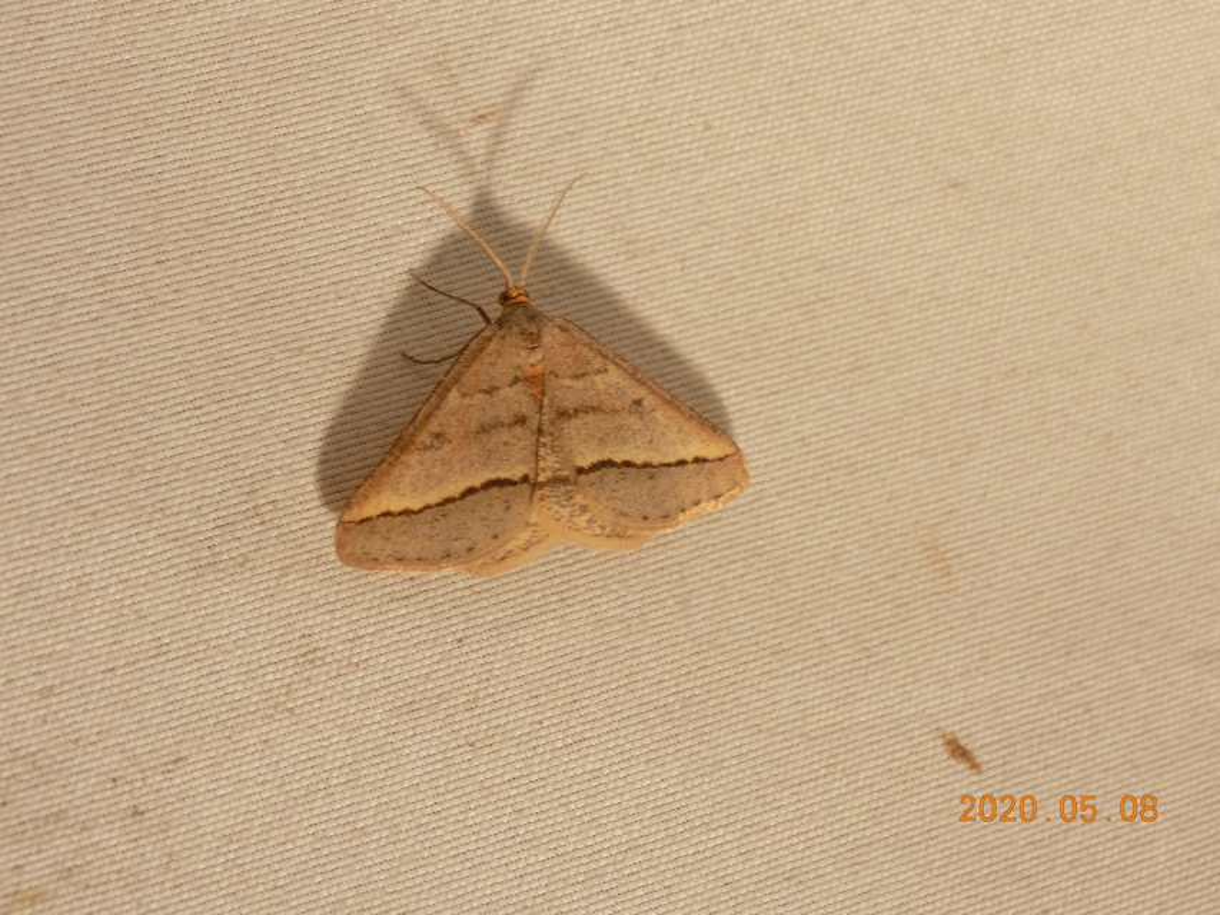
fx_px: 4159
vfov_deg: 12.6
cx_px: 610
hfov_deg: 16.7
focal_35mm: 118
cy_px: 458
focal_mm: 20.9
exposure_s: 1/30
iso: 125
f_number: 4.8
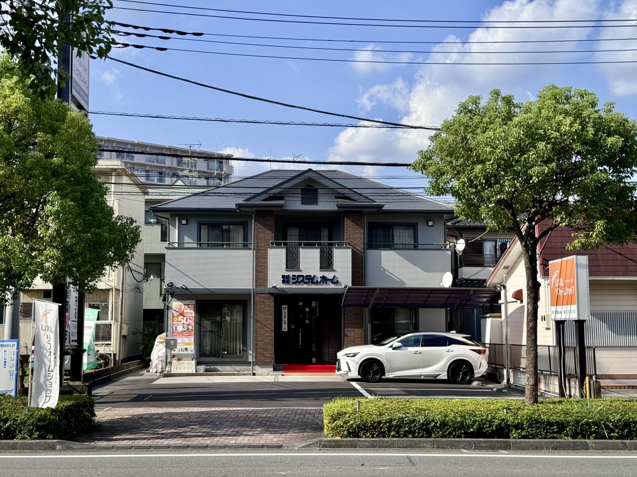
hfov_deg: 39.7
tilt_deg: +6.2
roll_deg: +0.5
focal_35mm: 48
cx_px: 318
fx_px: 883
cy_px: 238
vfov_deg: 30.3
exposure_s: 1/3257
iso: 64
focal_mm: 6.76
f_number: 1.78
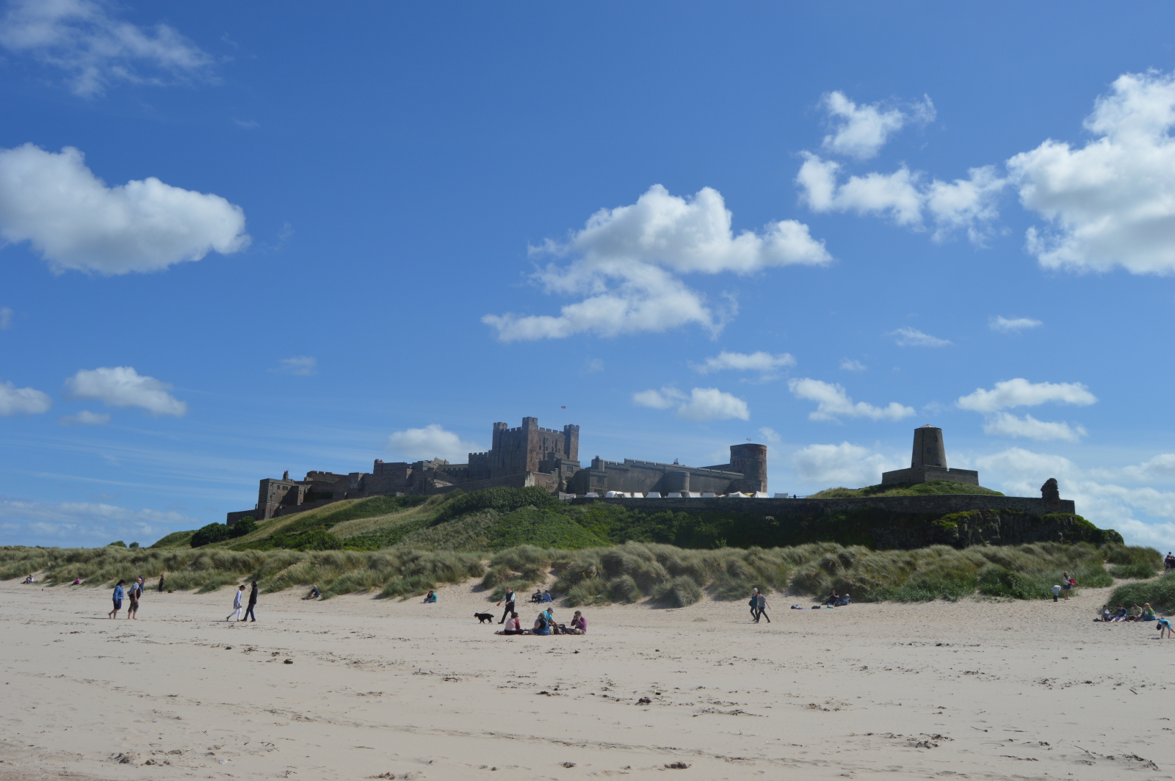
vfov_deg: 43.5
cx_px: 588
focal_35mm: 30
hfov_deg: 62.0
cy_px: 390
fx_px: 978
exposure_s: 1/400
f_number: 10
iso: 100
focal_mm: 20
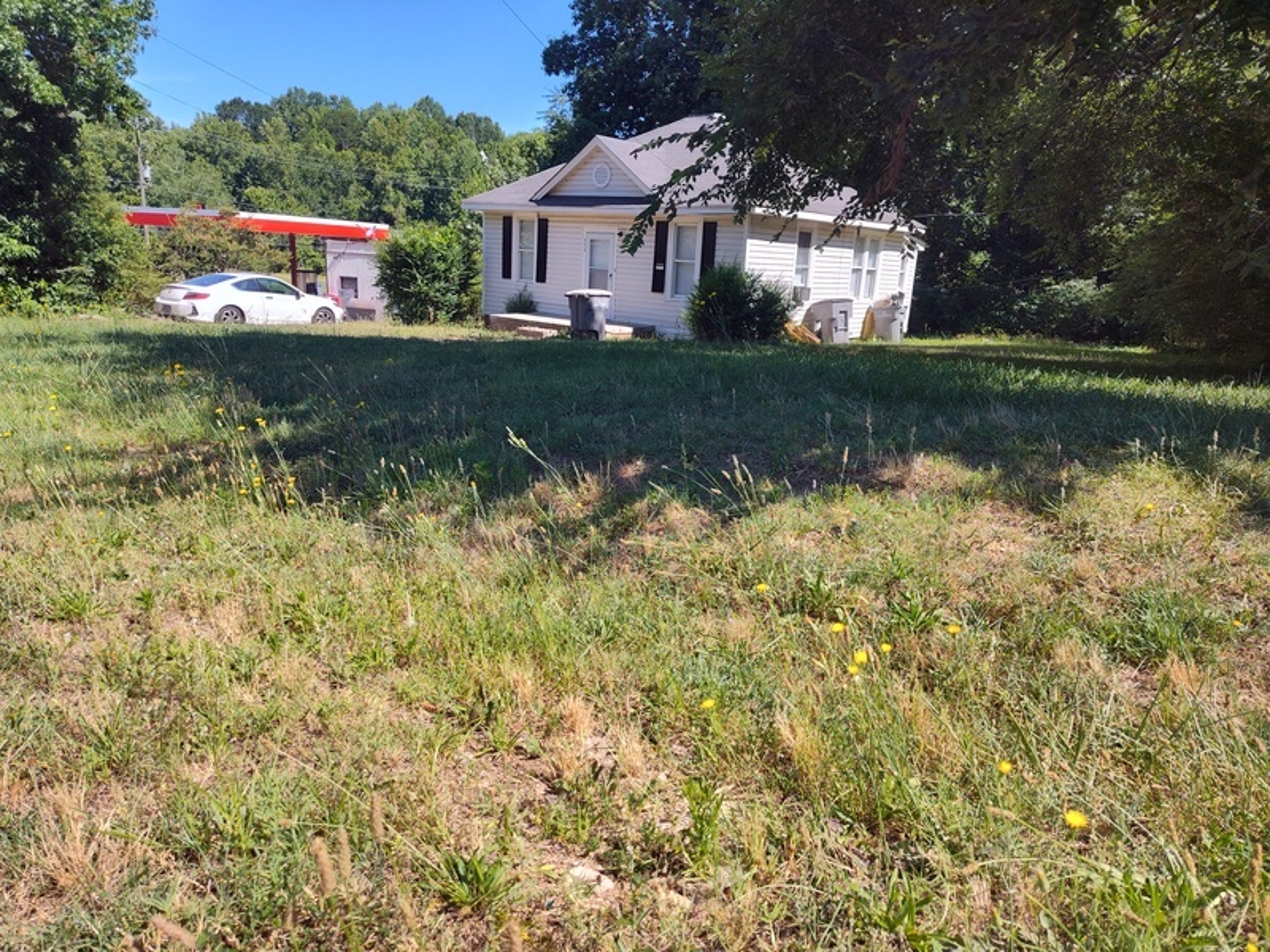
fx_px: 844
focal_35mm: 23
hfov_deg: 73.9
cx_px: 635
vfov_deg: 58.9
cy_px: 476
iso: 100
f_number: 1.8
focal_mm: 5.56
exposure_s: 1/1380
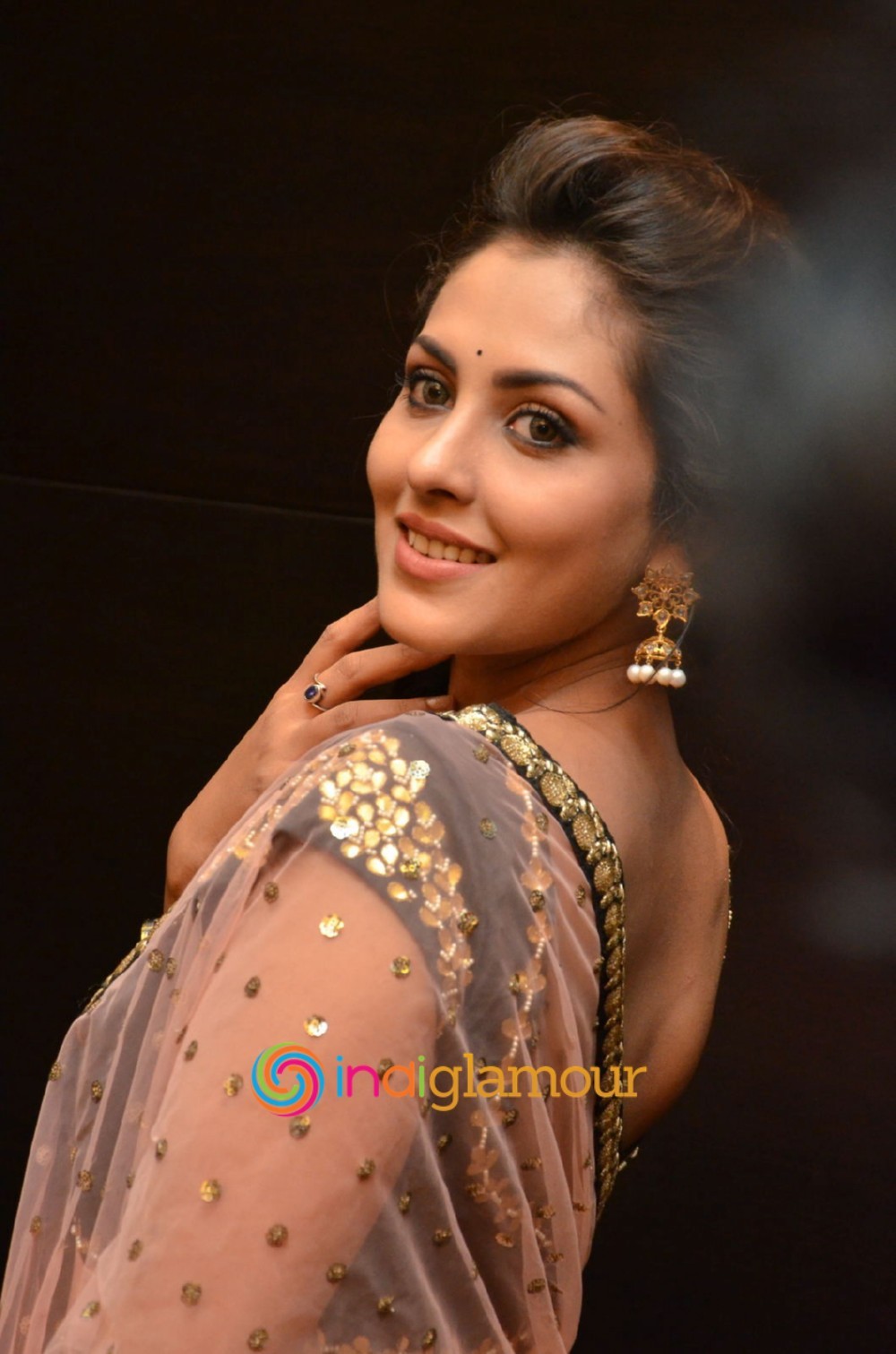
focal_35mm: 112
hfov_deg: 12.1
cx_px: 448
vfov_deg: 18.2
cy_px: 677
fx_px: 4221
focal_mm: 75
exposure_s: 1/125
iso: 2500
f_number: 5.6
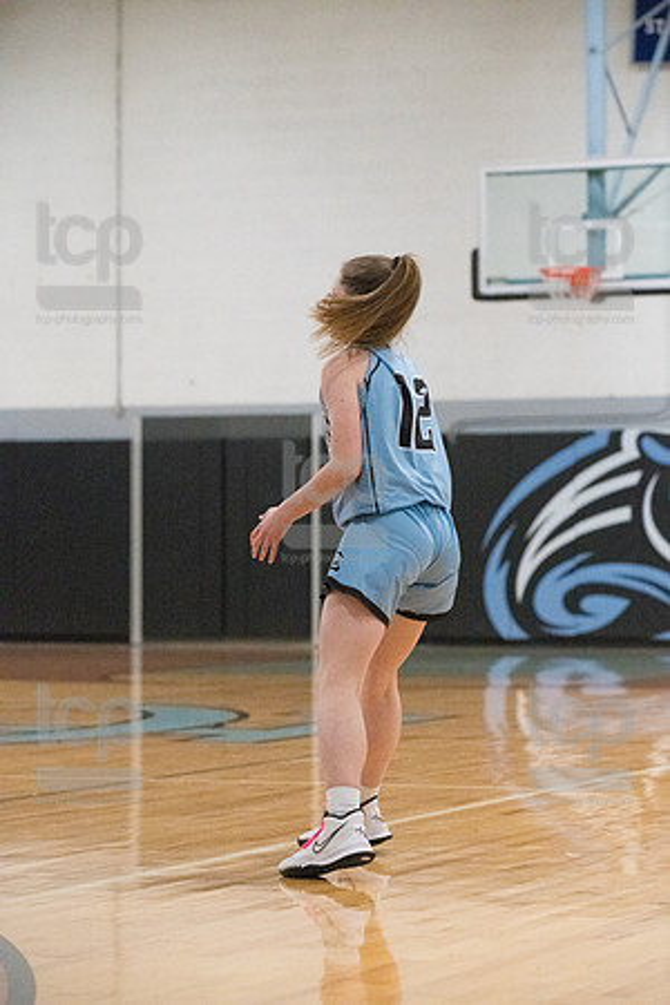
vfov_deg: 16.8
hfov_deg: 11.2
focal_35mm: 122
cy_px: 502
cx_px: 335
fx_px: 3406
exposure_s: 1/1000
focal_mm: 122
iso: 10000
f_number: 4.5
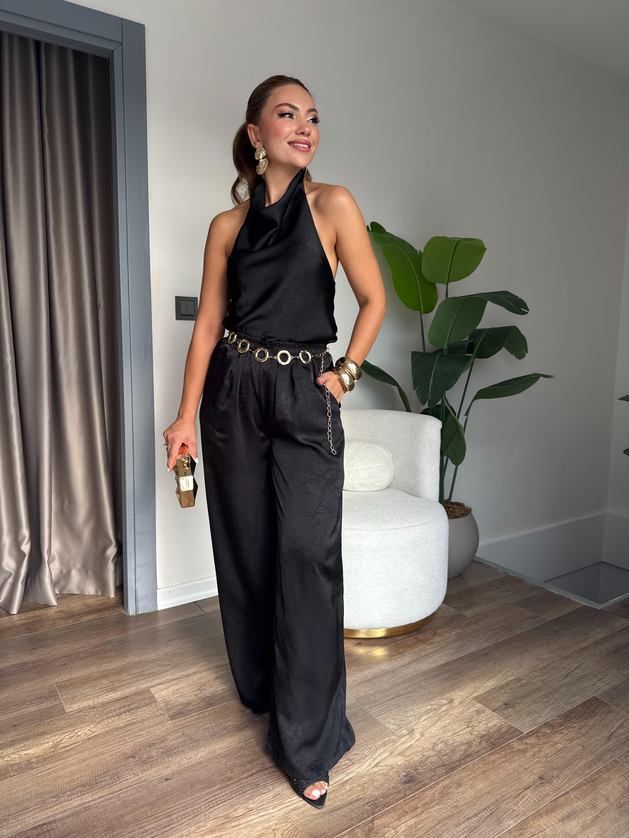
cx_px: 314
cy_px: 419
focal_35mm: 24
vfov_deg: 71.6
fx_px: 581
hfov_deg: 56.8
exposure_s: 1/295
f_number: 1.78
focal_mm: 6.76
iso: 80
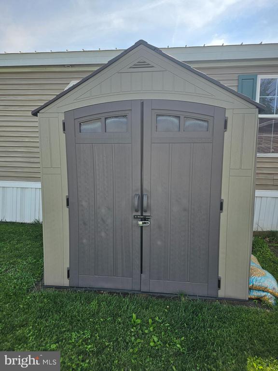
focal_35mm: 23
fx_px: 246
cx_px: 139
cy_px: 186
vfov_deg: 73.9
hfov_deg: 58.9
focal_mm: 6.3
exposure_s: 1/1205
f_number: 1.7
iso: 20
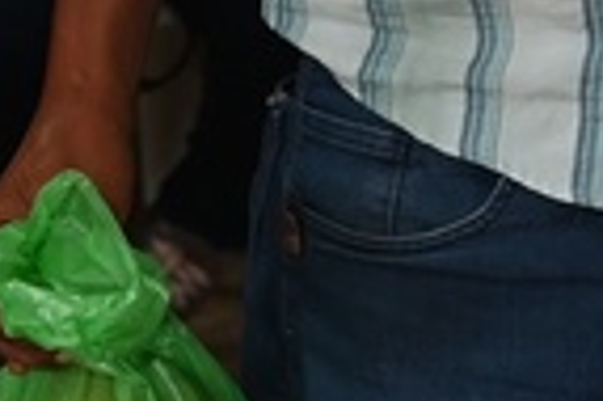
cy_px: -462
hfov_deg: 7.7
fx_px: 4417
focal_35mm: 264
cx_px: 936
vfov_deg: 5.1
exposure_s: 1/60
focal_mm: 42
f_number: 4
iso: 560
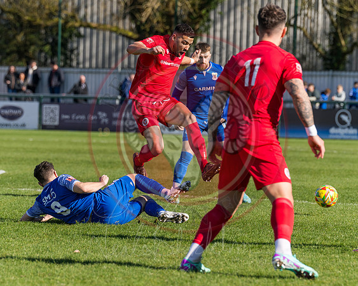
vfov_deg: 6.0
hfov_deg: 7.5
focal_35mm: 257
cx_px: 171
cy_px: 141
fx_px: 2725
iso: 100
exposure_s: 1/2500
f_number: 4
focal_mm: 140
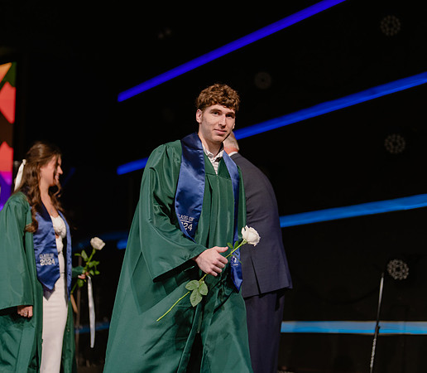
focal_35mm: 60
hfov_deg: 30.6
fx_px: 780
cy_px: 186
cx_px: 214
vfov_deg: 26.9
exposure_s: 1/320
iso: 640
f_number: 1.2
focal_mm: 50
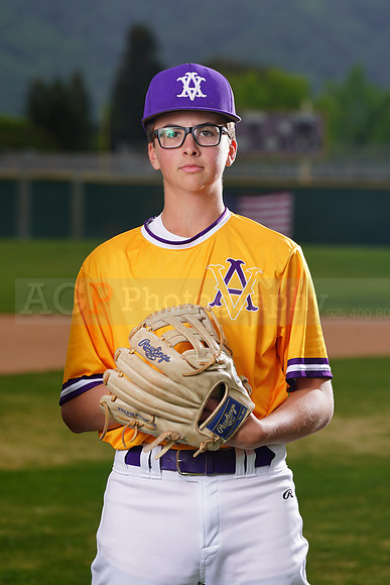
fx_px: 3394
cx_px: 195
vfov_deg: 9.8
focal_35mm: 209
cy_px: 292
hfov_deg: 6.6
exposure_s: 1/250
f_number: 8
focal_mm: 209
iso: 100
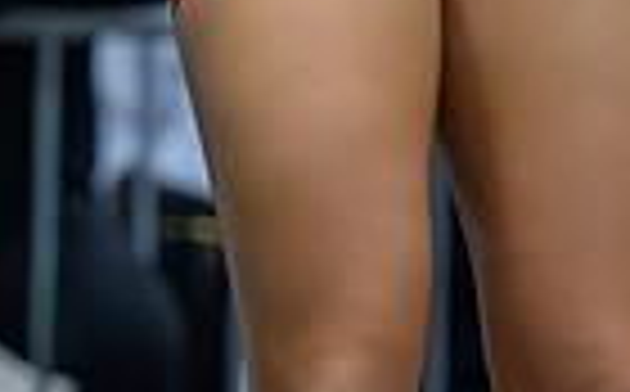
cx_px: 478
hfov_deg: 2.2
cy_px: -311
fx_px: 16576
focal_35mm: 967
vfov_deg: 1.4
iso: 10000
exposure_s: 1/800
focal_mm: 160
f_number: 2.8
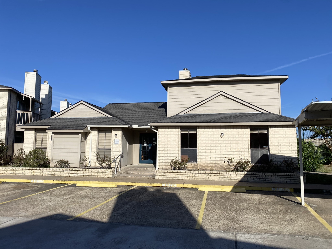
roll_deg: -1.0
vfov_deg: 53.1
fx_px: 249
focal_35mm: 26
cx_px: 166
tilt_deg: +5.3
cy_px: 124
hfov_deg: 67.3
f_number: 1.8
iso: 32
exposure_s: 1/5025
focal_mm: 4.25
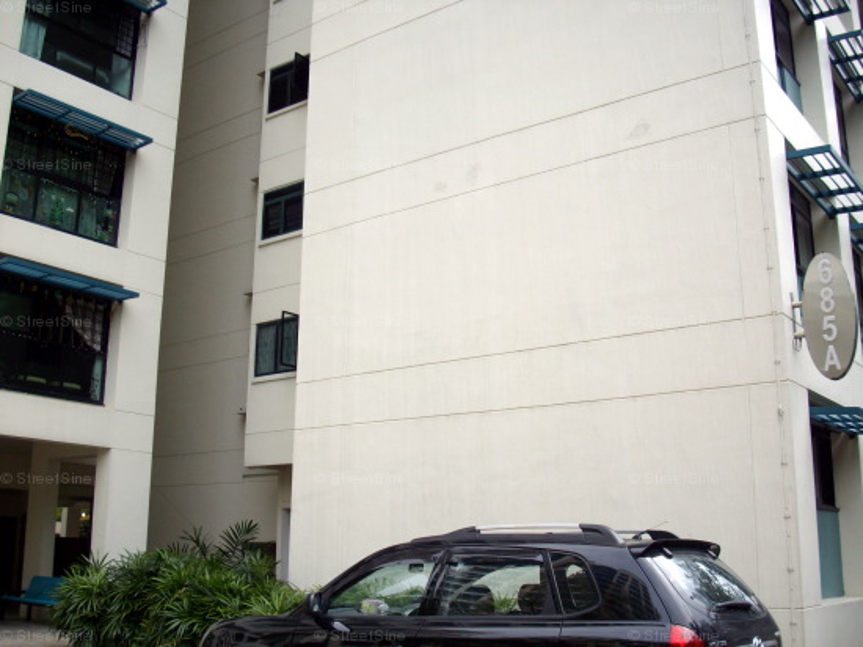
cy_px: 324
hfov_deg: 50.2
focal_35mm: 37
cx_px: 432
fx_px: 922
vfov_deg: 38.6
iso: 80
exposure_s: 1/400
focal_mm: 6.2
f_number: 2.8
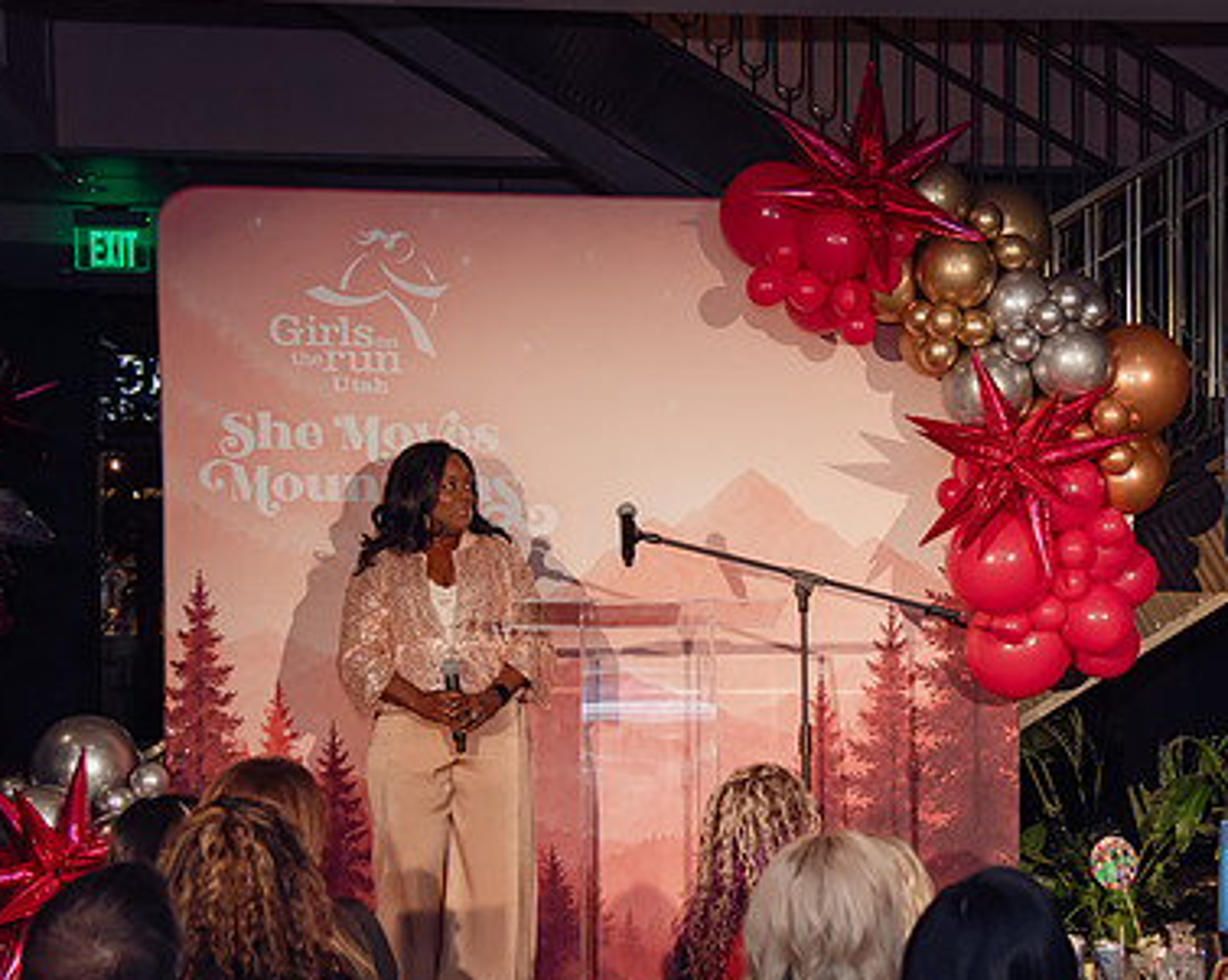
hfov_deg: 27.7
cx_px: 837
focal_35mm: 68
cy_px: 604
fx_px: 2469
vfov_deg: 22.4
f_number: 4
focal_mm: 40
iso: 3200
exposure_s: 1/320
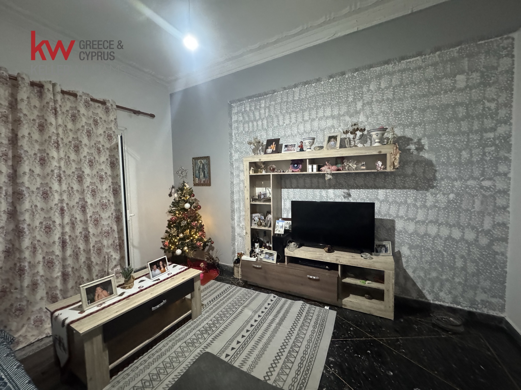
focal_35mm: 14
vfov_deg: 85.7
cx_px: 260
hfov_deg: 102.1
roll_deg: +1.3
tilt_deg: -2.6
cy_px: 195
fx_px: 211
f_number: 2.2
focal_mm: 2.22
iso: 1250
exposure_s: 1/60
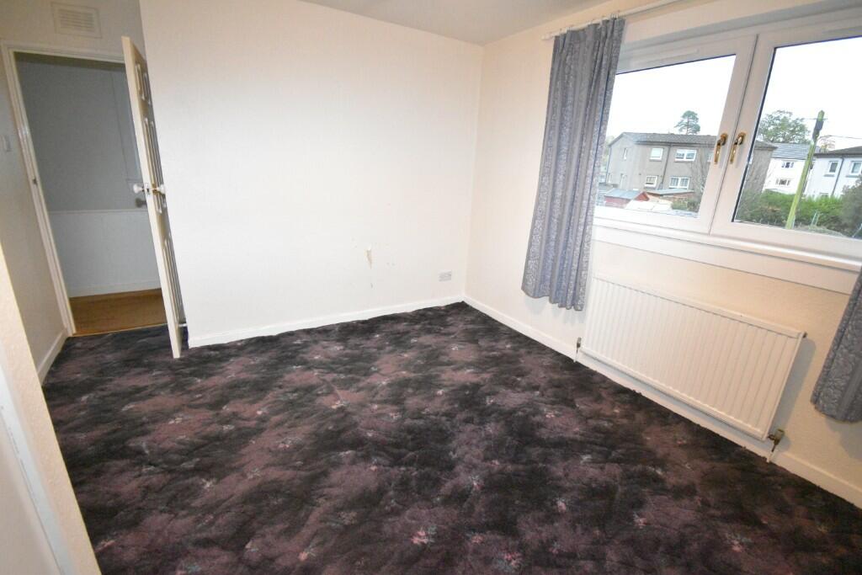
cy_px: 288
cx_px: 431
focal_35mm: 15
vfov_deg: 77.3
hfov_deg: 100.4
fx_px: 359
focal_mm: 10
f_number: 4.5
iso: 8000
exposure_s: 1/125
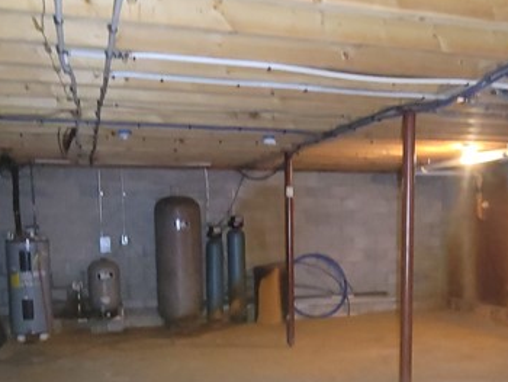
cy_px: 292
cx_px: 321
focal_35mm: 38
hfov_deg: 48.4
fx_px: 558
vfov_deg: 36.8
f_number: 2.2
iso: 640
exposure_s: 1/19
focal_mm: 2.2
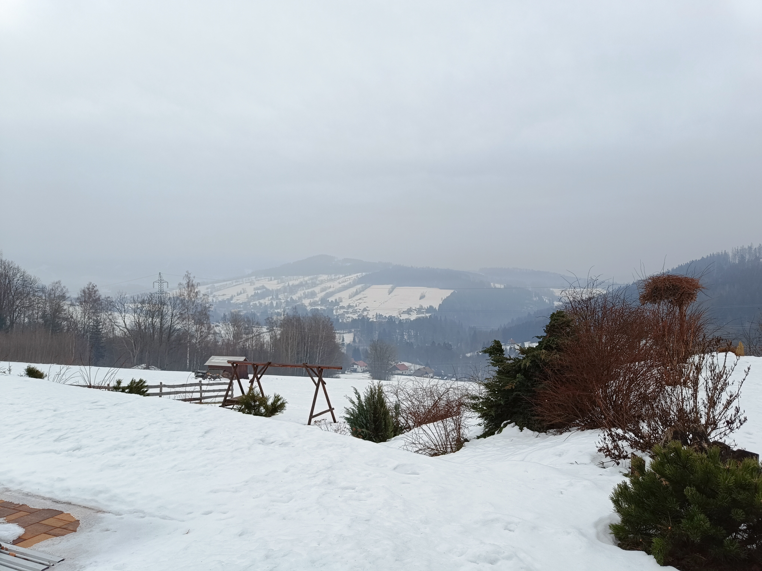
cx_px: 381
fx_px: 528
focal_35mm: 24
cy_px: 286
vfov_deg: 56.8
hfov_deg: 71.6
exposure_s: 1/109
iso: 50
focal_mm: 5.59
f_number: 1.88
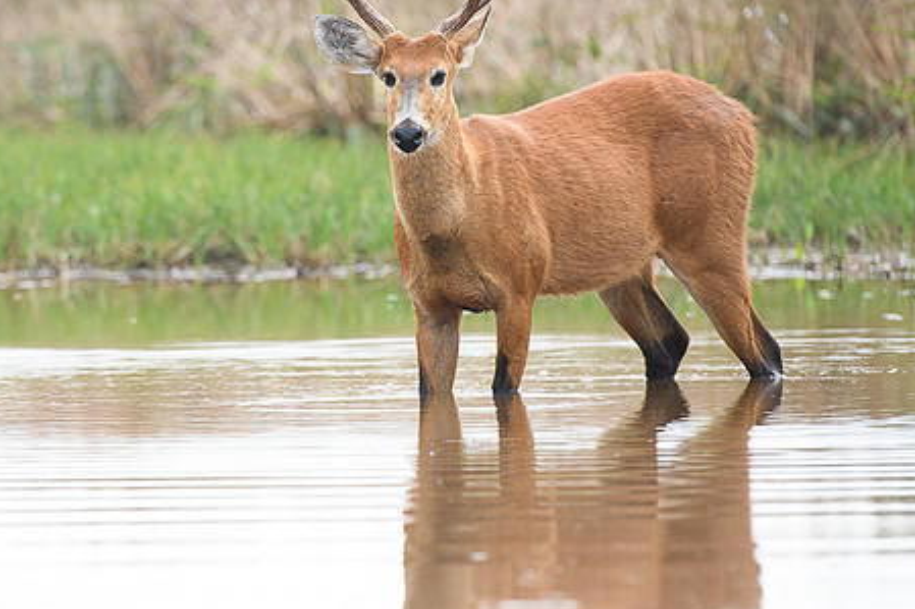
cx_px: 240
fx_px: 9705
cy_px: 262
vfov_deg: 3.6
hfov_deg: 5.4
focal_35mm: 382
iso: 640
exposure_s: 1/2000
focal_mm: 200
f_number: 4
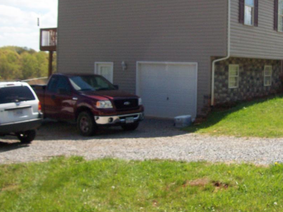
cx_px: 185
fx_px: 474
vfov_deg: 25.1
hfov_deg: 33.0
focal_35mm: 58
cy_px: 72
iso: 80
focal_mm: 6
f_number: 4.8
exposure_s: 1/525
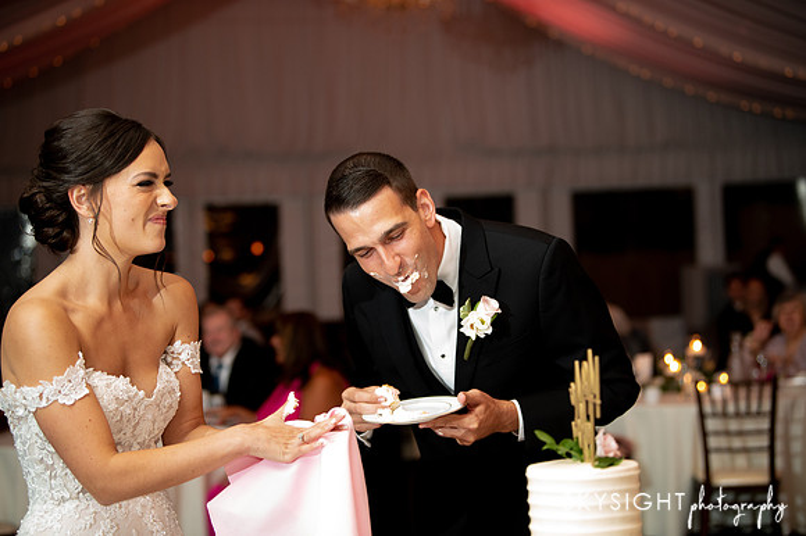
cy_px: 268
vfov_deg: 19.4
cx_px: 403
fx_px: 1566
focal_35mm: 70
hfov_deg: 28.9
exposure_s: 1/125
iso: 2000
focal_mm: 70
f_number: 2.8
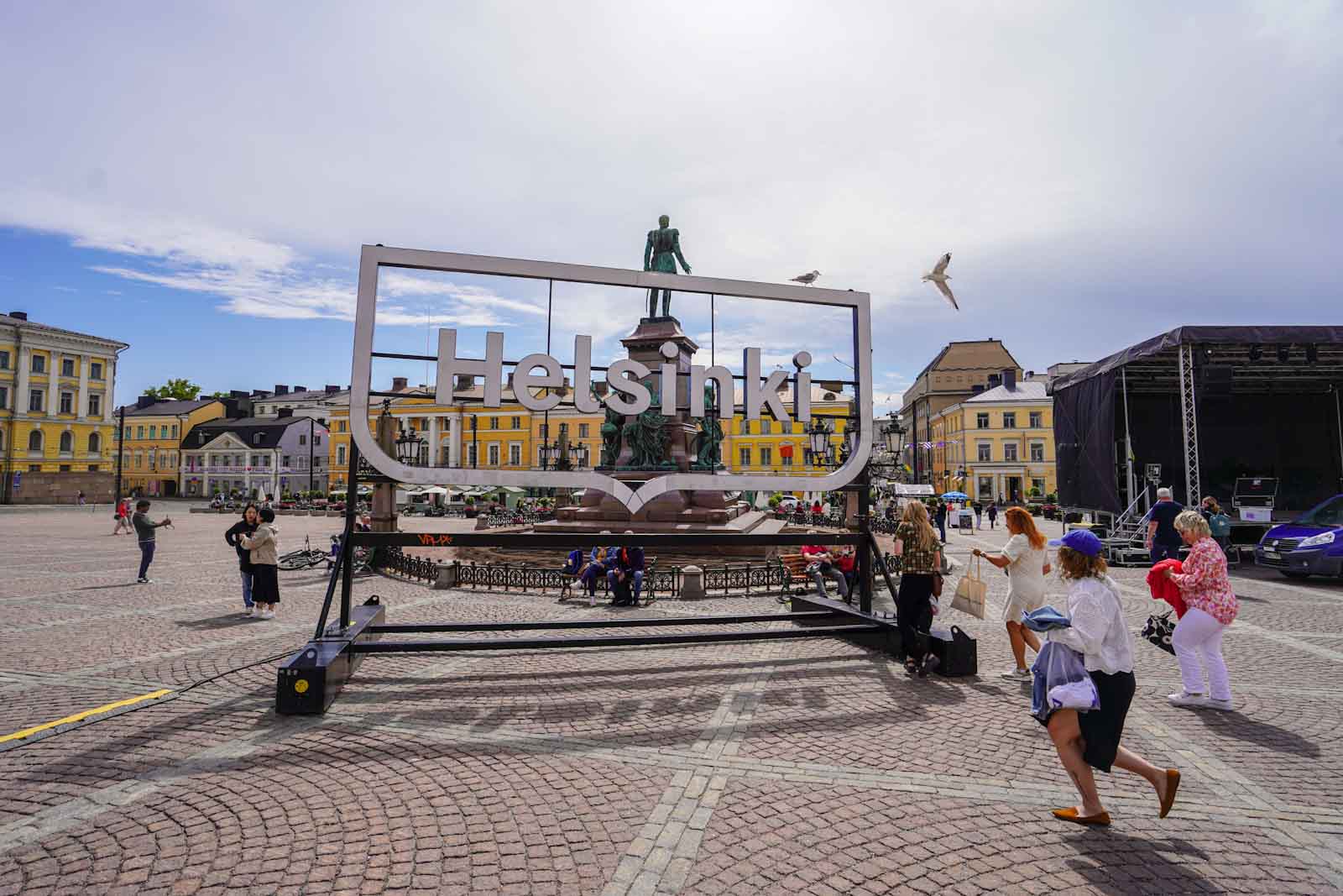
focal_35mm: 16
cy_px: 448
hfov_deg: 96.7
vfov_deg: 73.8
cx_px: 672
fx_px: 597
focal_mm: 16
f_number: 5
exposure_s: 1/1000
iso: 100
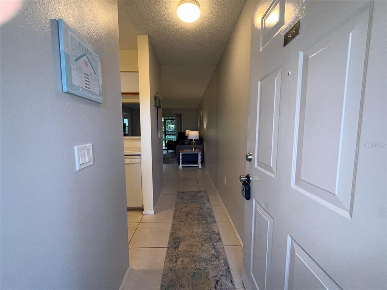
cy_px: 145
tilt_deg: -5.8
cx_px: 194
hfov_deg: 102.1
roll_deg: -0.8
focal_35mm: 14
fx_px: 157
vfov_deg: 85.7
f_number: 2.2
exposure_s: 1/120
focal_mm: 2.22
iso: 160
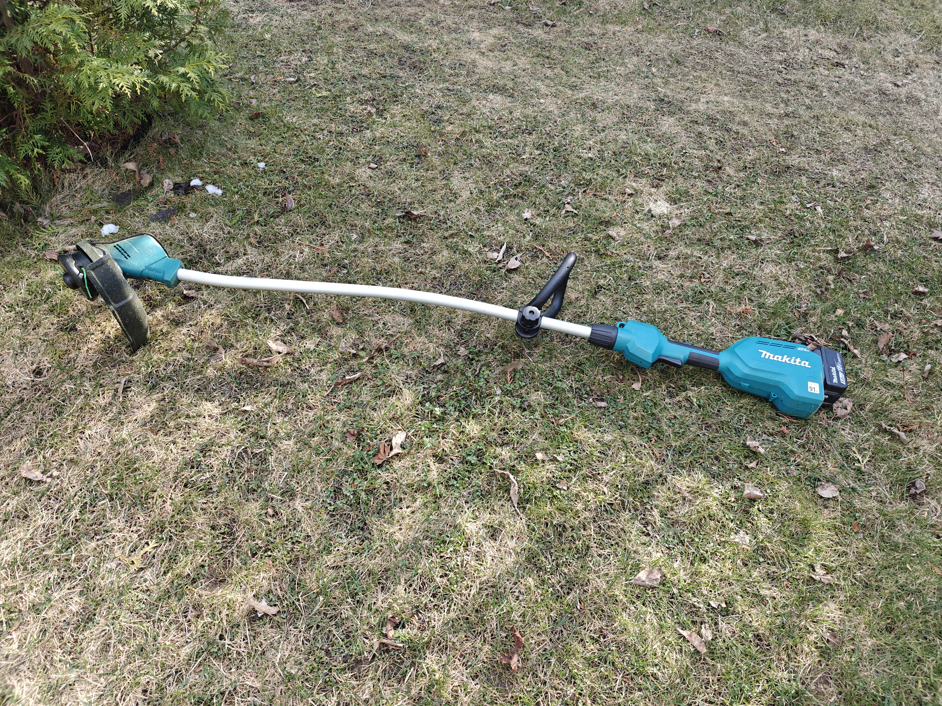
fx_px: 626
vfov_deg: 58.9
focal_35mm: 23
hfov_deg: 73.9
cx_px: 471
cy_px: 353
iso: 50
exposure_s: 1/164
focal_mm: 6.06
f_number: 1.6
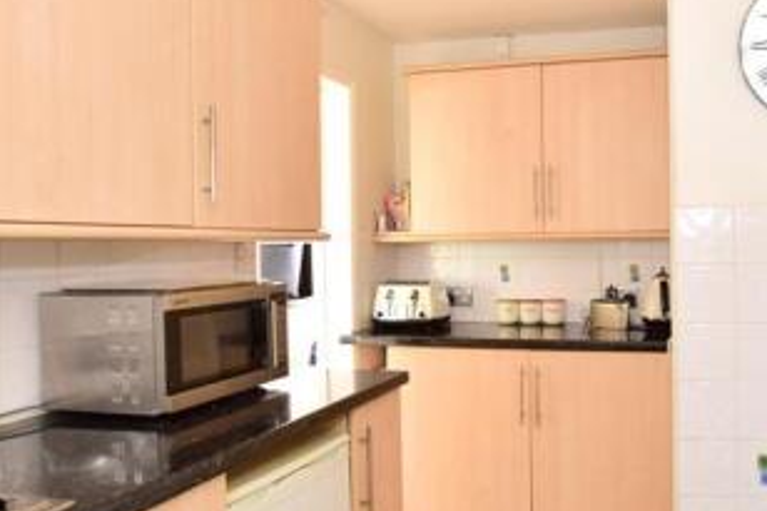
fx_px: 681
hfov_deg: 57.0
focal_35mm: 32
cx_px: 530
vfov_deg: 41.1
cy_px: 248
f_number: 7.1
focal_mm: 10
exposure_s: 1/6
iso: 400
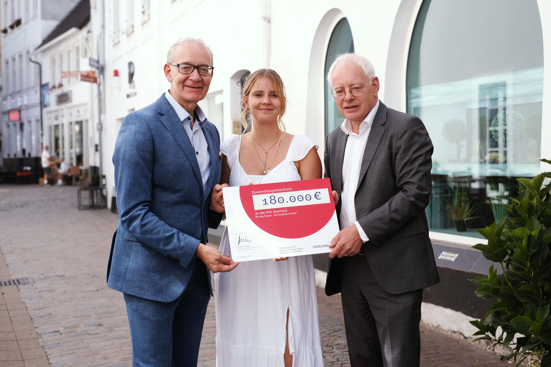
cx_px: 276
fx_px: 811
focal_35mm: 53
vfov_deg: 25.5
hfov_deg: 37.5
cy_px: 184
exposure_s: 1/4000
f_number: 2.8
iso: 500
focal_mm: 35
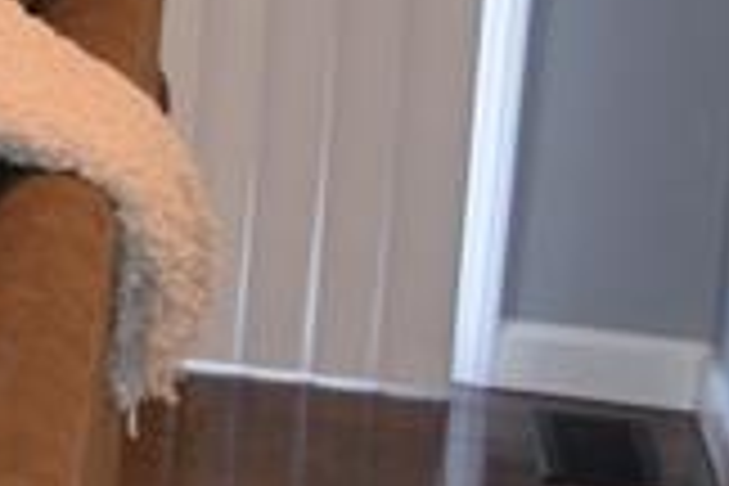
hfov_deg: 7.4
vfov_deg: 5.6
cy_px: -387
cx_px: -1570
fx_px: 4900
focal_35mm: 242
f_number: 4
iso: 800
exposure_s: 1/60
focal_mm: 24
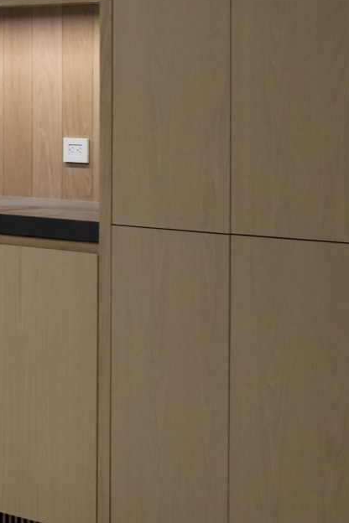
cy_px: 71
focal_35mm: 151
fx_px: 2202
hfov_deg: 9.0
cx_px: -39
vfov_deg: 13.5
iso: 1600
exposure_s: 1/160
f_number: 3.5
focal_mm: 35
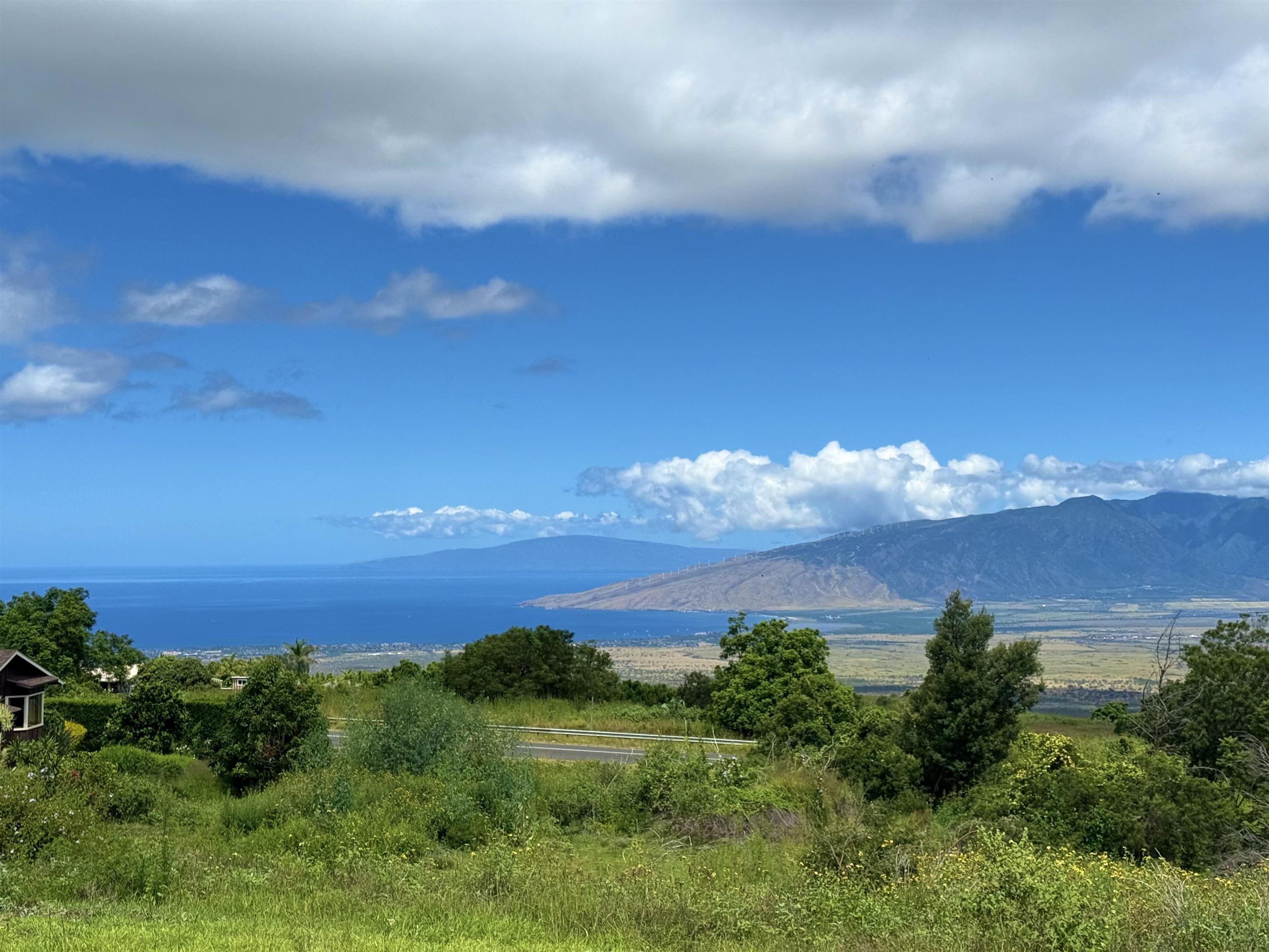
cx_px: 634
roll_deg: +0.7
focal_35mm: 48
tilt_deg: +2.5
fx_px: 1760
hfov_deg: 39.7
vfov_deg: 30.3
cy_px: 476
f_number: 1.78
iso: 80
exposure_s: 1/11364
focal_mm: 6.76
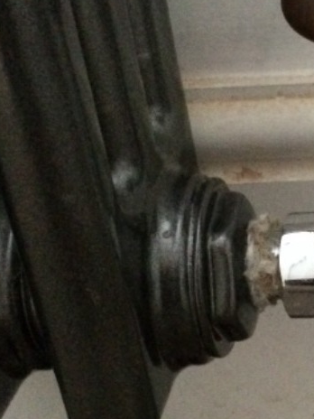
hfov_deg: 18.4
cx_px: 402
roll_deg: +4.5
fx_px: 907
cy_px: 241
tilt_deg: -28.7
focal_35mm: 75
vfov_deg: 26.0
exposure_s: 1/17
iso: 640
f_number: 2.2
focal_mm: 4.15
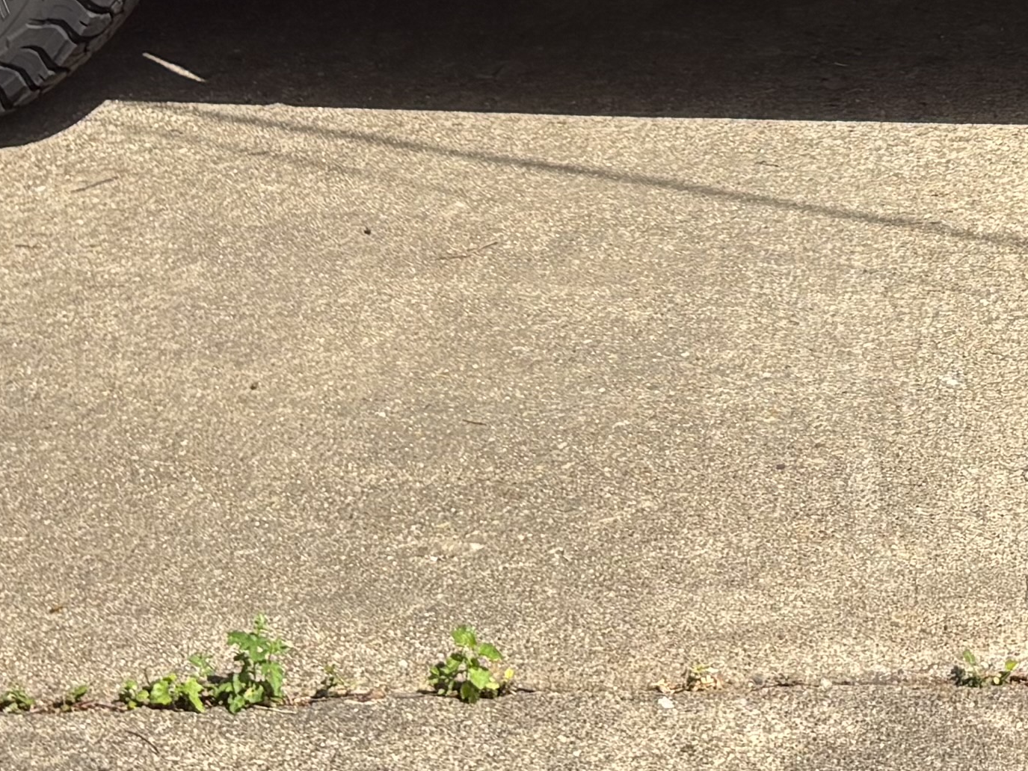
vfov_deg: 12.7
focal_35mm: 108
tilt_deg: -8.6
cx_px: 1018
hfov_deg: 17.8
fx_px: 3207
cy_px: -523
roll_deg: +1.7
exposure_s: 1/1799
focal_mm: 5.96
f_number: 1.6
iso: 50
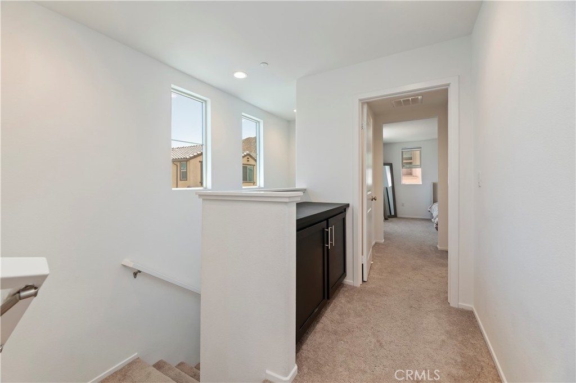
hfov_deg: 104.3
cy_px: 192
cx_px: 288
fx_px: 224
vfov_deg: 81.1
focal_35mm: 14
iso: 500
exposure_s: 1/25
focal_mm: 14
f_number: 10
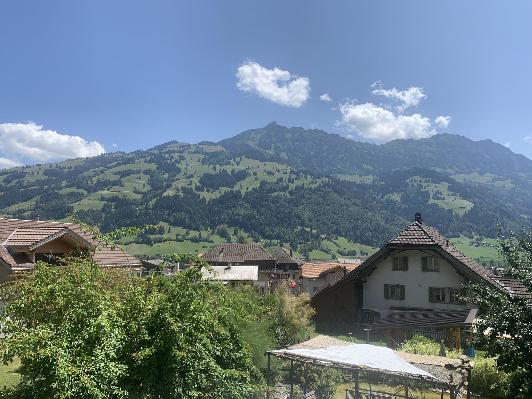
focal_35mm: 26
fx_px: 400
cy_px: 200
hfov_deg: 67.3
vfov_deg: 53.1
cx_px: 266
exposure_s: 1/2257
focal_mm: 4.25
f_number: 1.8
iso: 25
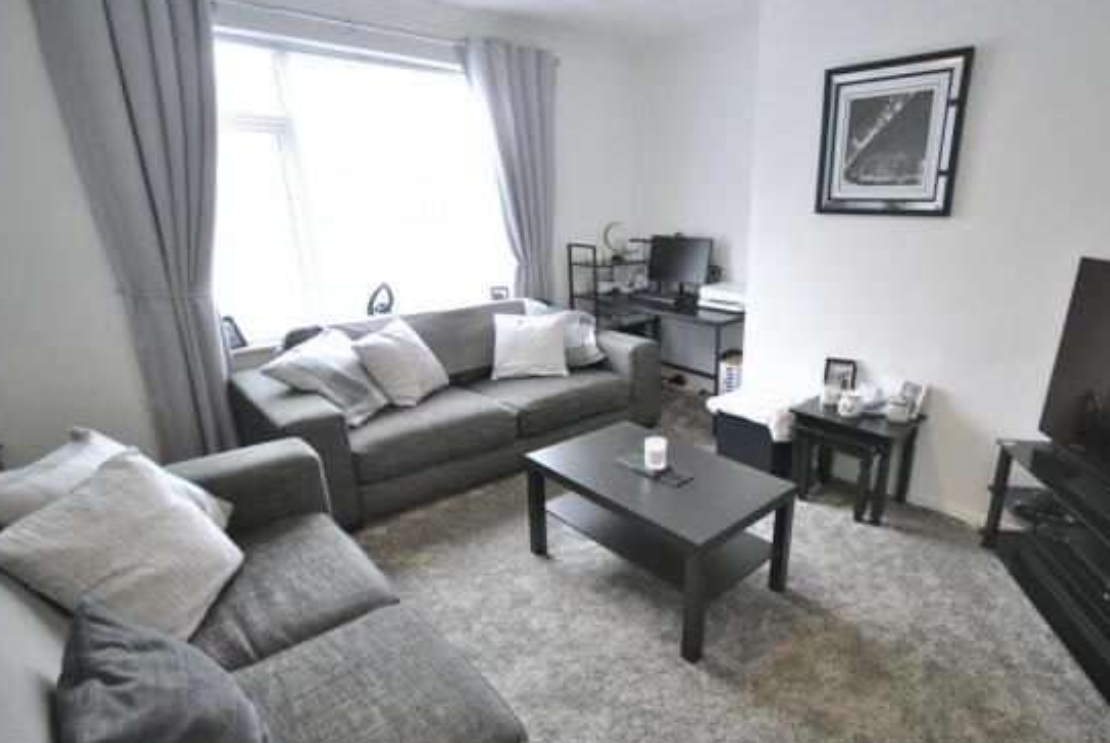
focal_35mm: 18
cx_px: 642
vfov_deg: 67.4
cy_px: 401
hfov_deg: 89.2
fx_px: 556
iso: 200
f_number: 4
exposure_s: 1/15
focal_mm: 10
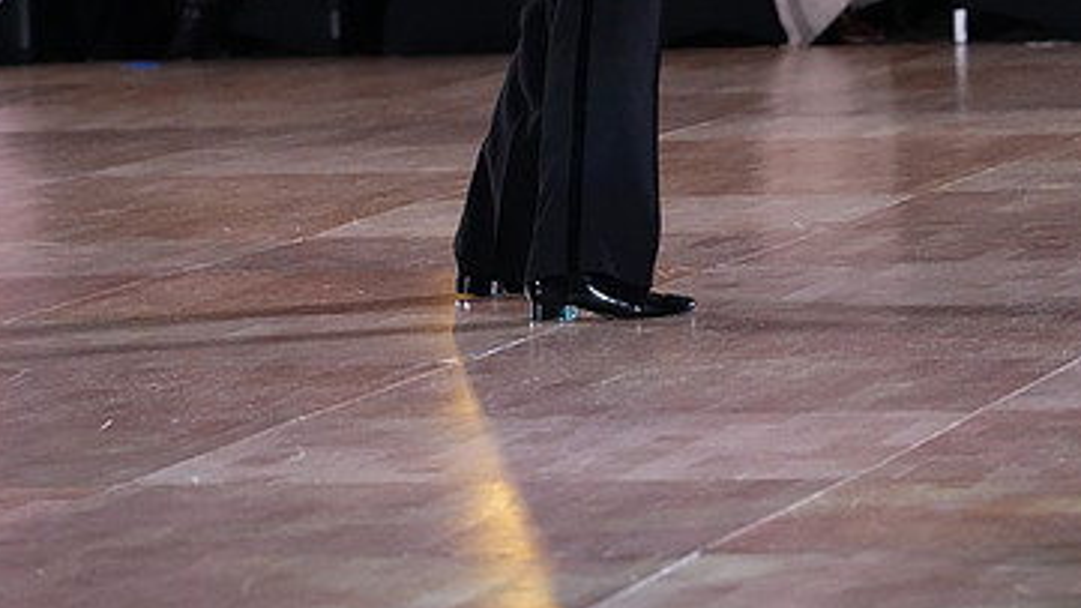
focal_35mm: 325
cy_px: -195
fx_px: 9315
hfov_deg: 6.6
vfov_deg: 3.7
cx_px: 555
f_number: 5.6
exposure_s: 1/400
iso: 8000
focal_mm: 193
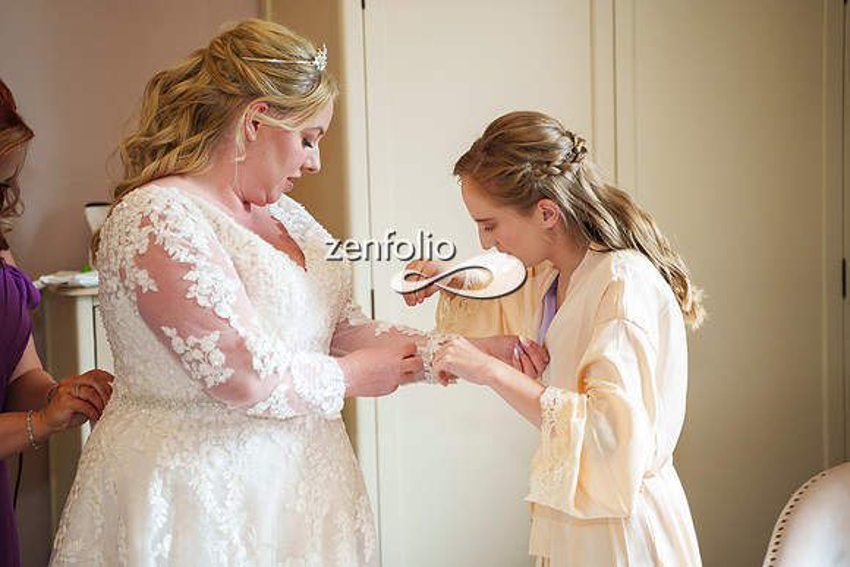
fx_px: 1771
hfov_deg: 27.0
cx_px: 425
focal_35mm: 75
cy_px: 284
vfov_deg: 18.2
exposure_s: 1/250
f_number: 2.8
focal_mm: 75
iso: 800
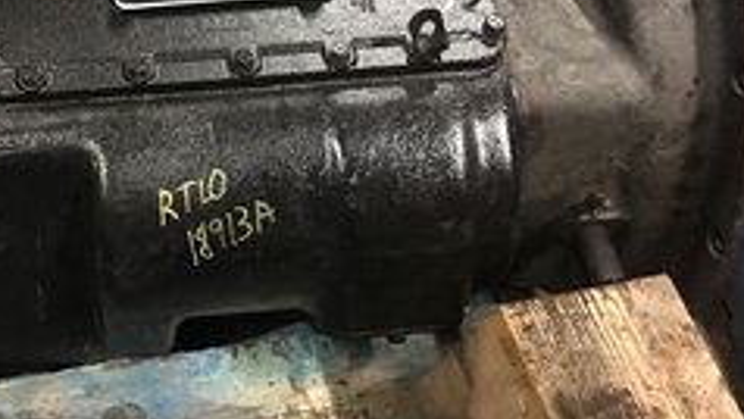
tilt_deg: -54.5
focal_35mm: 53
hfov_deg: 38.2
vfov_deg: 22.4
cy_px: 94
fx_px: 1046
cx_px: 184
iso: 80
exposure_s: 1/4
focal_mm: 4.15
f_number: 2.2
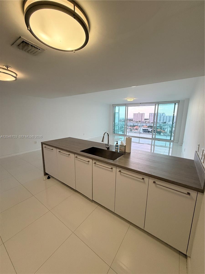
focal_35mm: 14
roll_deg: -0.6
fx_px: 111
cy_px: 137
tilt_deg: -9.0
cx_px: 102
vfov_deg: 102.1
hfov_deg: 85.7
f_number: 2.2
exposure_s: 1/120
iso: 200
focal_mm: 2.22
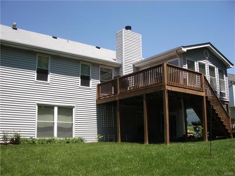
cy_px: 88
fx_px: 238
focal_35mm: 35
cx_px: 118
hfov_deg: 52.6
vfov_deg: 40.7
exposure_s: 1/400
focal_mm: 5.8
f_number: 4.3
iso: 80
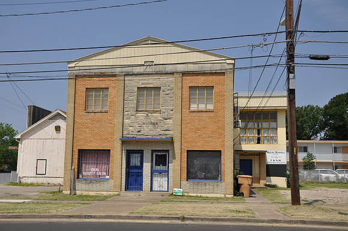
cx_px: 174
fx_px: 405
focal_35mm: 42
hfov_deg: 46.5
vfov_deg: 31.8
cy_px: 116
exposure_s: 1/250
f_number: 8
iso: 200
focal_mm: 28
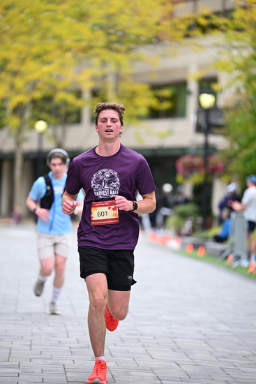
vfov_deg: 12.4
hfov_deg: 8.3
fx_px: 1759
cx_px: 128
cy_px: 192
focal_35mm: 165
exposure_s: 1/2000
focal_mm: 165
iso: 640
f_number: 2.8
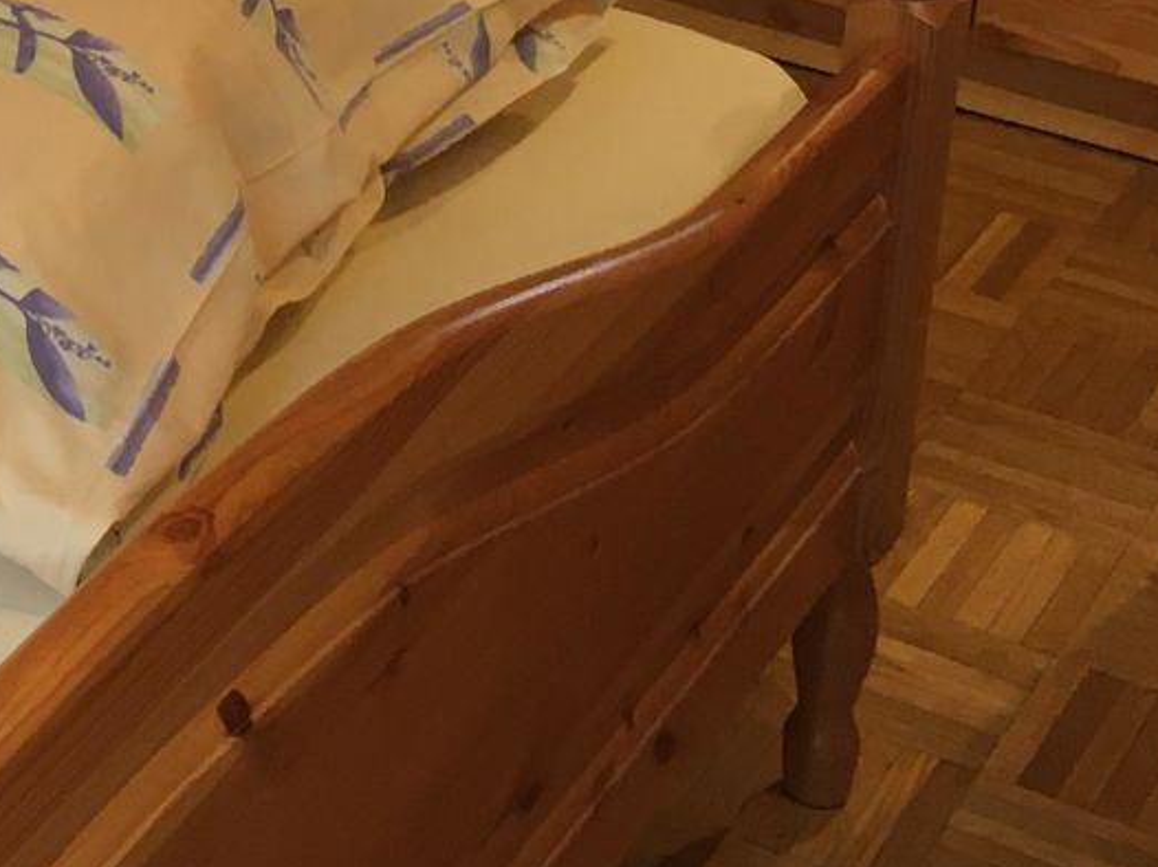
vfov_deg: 12.4
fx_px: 3778
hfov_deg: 16.6
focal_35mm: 113
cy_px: -462
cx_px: -262
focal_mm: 4.15
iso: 80
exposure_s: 1/33
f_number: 2.2
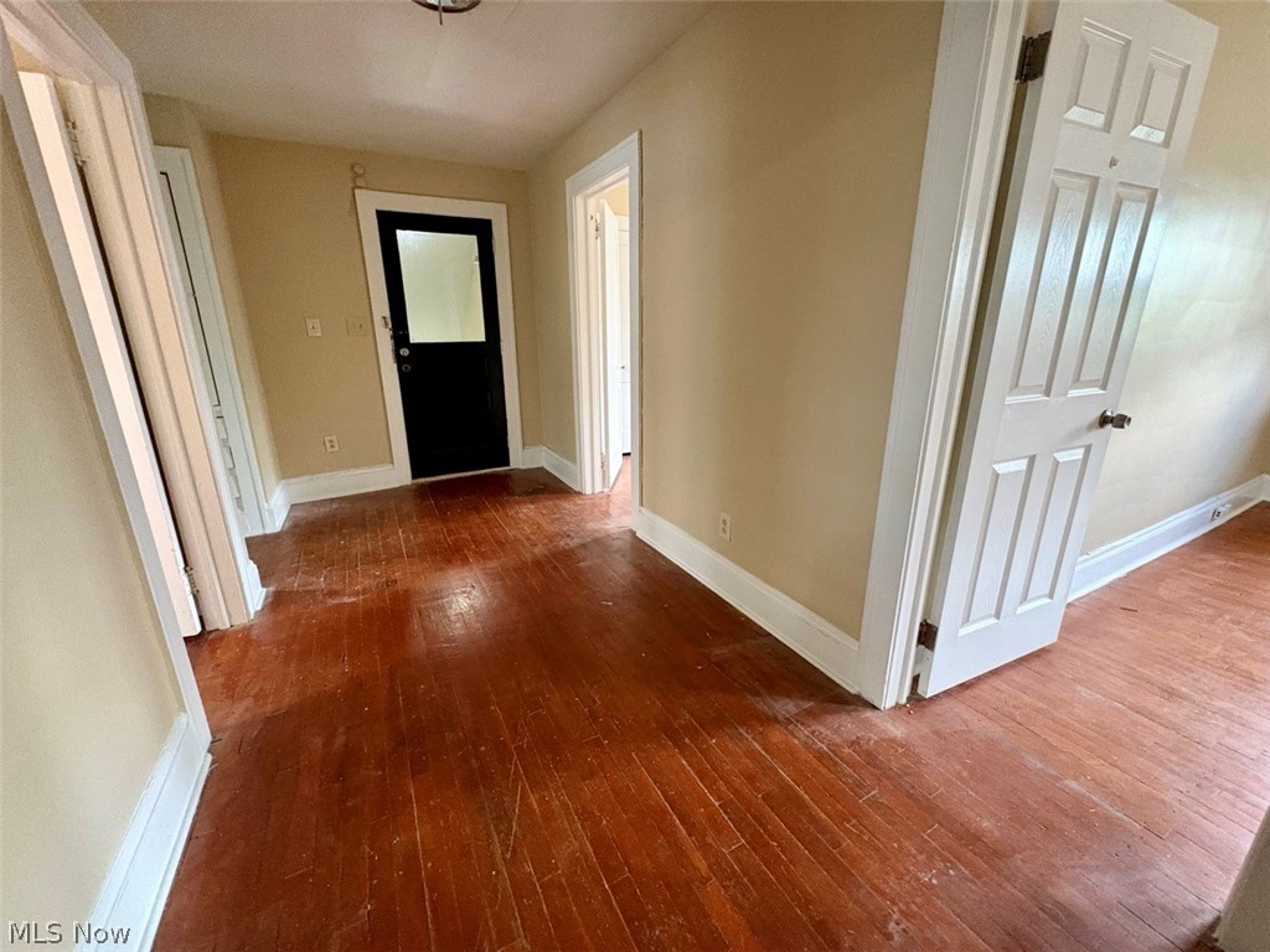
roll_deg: +0.5
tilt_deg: -16.1
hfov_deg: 102.1
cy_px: 476
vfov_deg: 85.7
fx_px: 514
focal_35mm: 14
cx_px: 635
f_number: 2.2
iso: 640
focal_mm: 2.22
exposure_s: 1/40
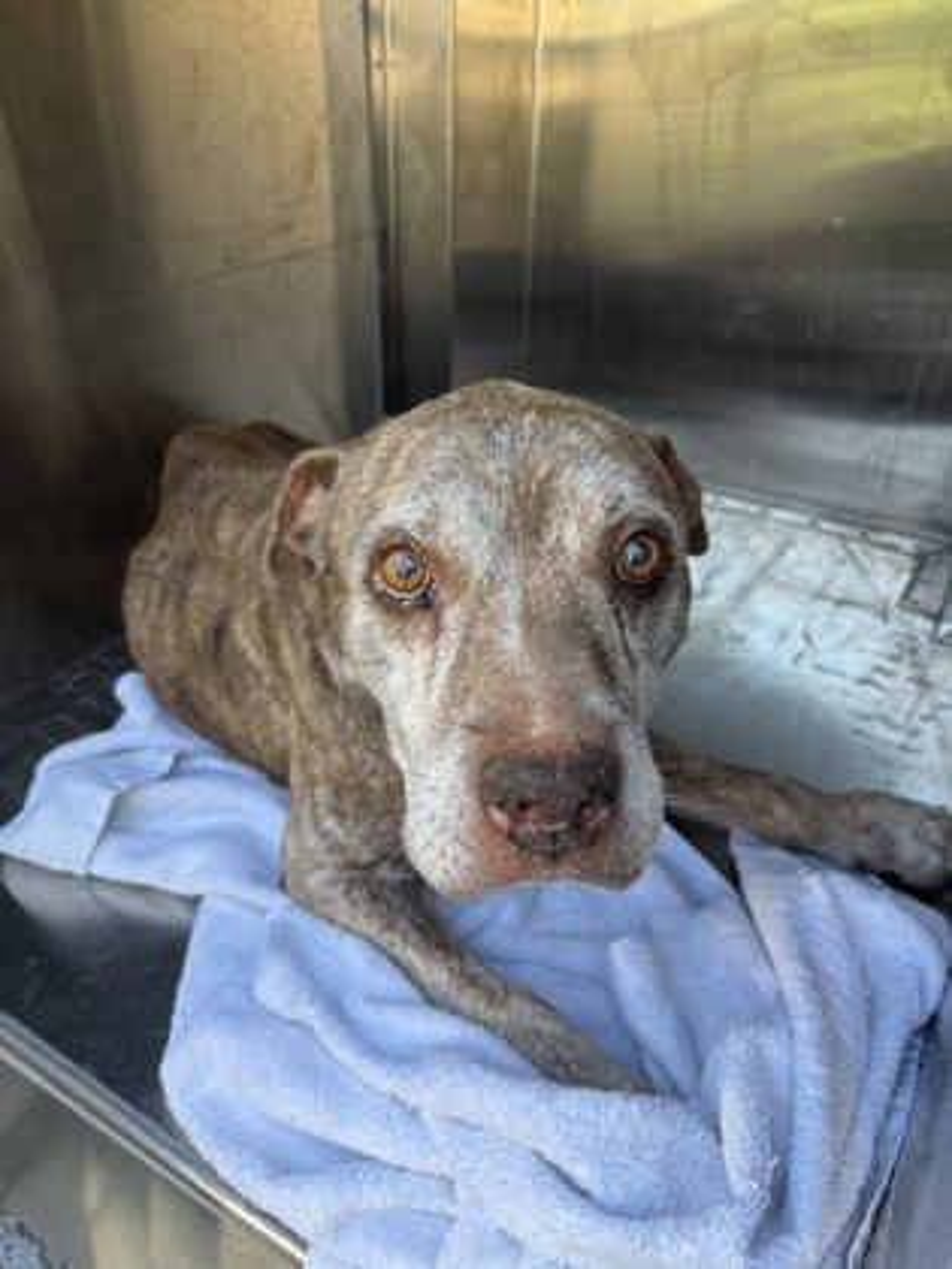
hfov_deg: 53.1
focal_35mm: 26
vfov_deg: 67.3
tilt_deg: -28.8
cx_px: 476
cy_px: 634
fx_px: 953
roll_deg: -3.4
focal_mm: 5.96
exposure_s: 1/121
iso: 40
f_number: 1.6
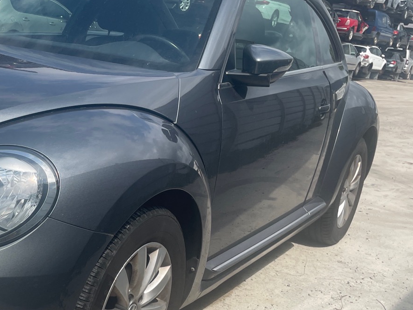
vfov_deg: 27.4
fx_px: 632
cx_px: 5
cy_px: 192
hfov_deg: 33.3
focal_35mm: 53
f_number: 1.6
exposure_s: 1/3205
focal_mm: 4.2
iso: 32
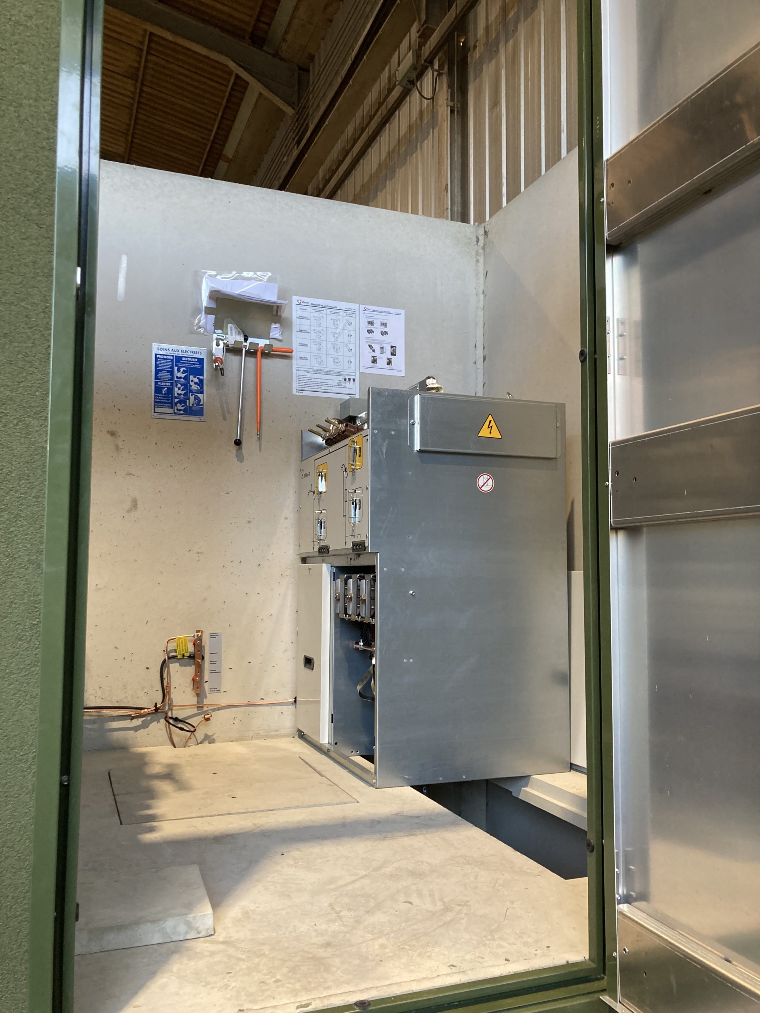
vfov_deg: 63.4
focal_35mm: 28
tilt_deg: +4.6
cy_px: 506
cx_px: 380
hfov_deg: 49.7
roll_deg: -1.3
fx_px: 820
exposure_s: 1/60
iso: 125
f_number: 1.8
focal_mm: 3.99
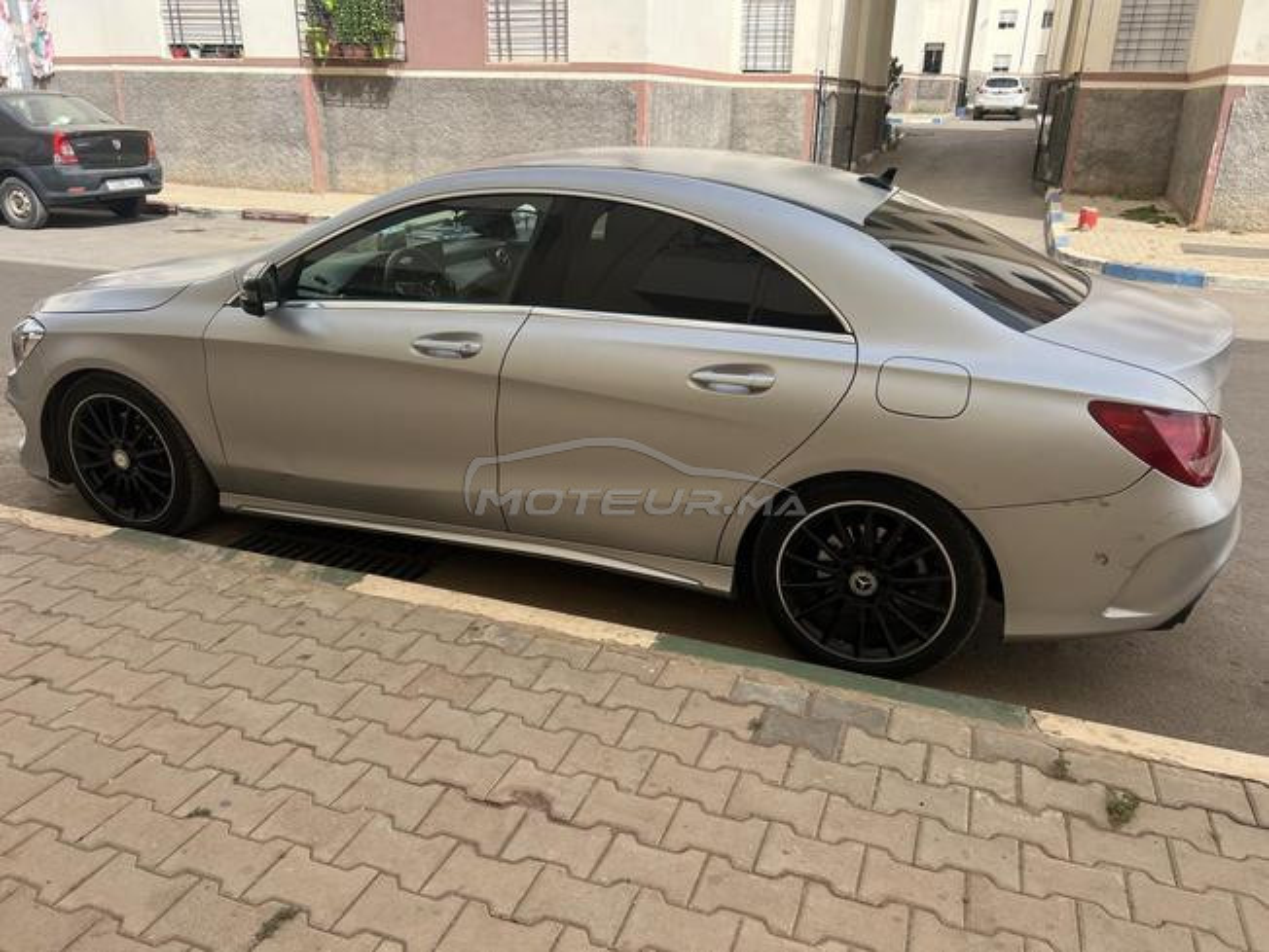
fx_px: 953
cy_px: 476
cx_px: 634
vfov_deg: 53.1
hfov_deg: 67.3
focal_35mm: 26
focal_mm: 5.7
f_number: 1.5
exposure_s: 1/1934
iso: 50
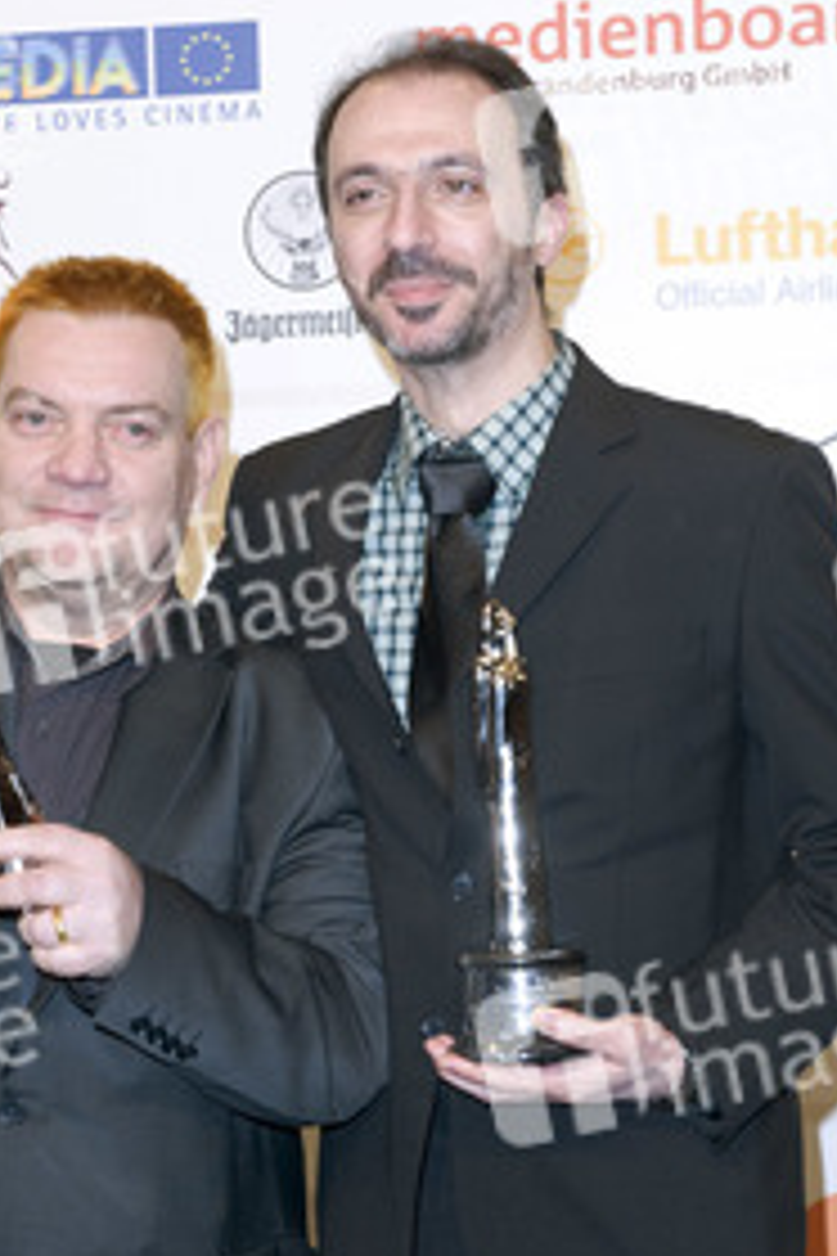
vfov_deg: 23.6
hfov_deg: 15.9
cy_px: 815
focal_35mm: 86
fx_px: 2999
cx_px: 299
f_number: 6.3
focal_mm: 60
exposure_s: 1/250
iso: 800
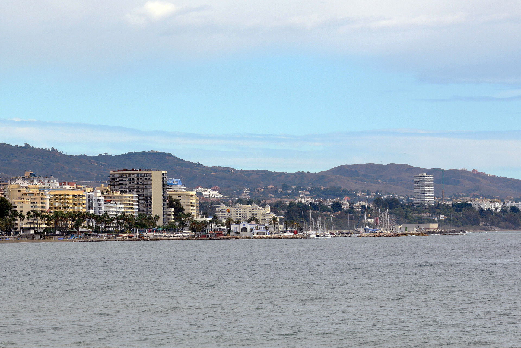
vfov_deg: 8.1
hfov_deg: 12.1
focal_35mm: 170
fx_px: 2461
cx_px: 260
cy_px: 174
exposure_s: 1/320
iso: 500
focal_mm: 170
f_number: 20
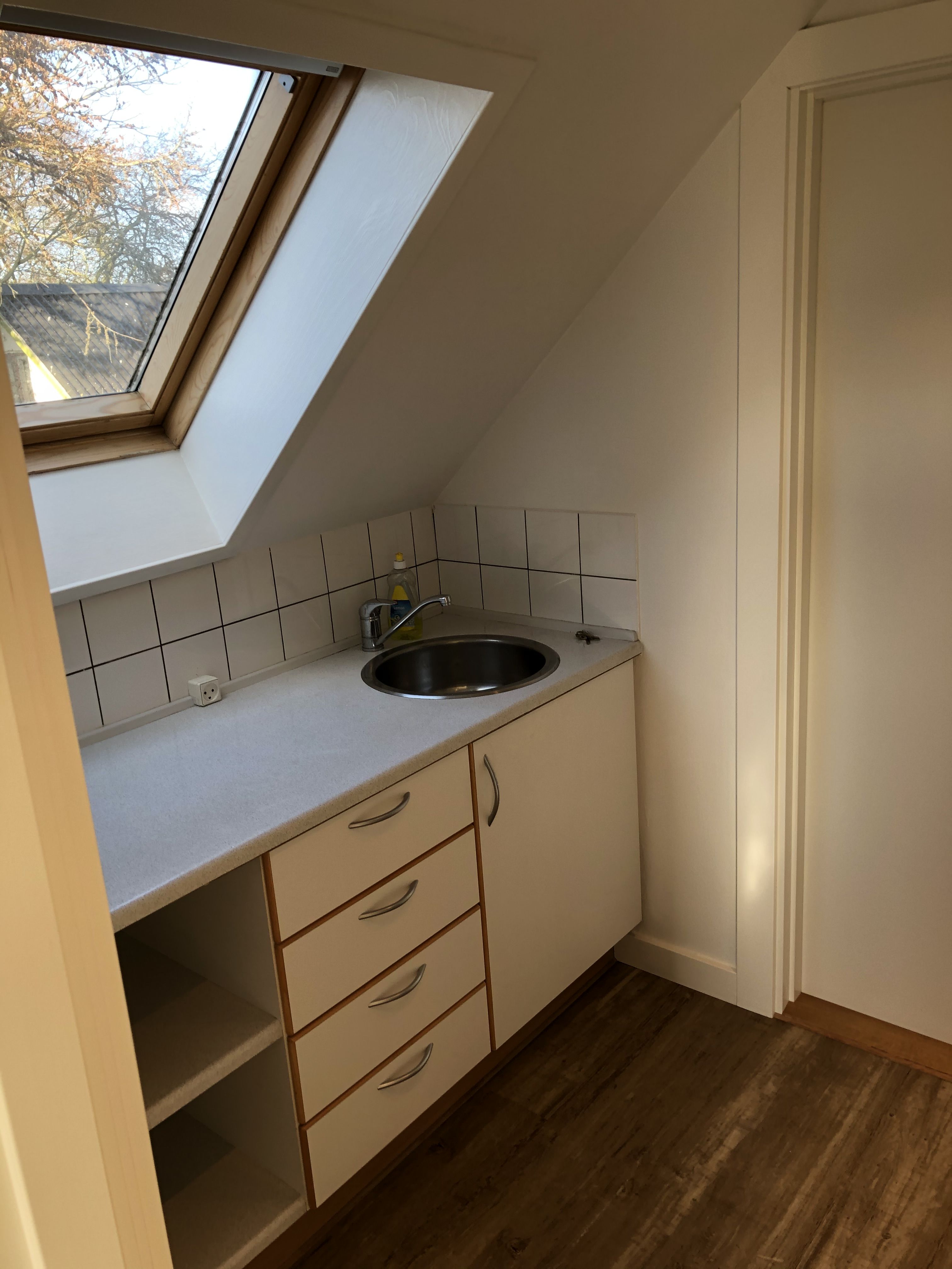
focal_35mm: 28
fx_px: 1027
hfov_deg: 49.7
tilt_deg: -15.5
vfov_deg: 63.4
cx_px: 476
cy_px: 634
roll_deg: +4.0
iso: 50
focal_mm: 4
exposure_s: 1/120
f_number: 1.8
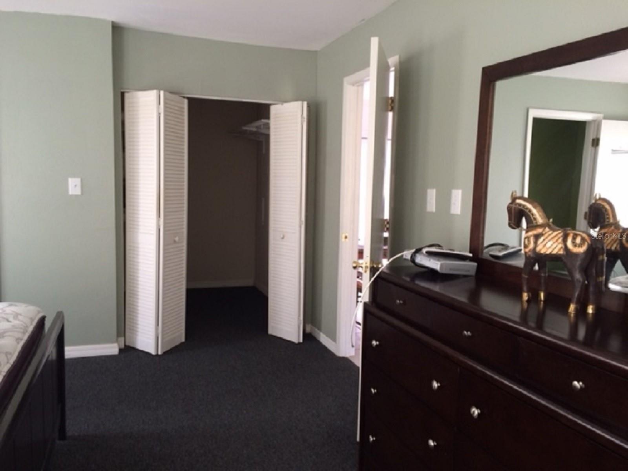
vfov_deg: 48.2
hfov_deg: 61.7
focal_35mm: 29
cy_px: 236
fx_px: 526
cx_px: 314
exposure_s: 1/30
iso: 80
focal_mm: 4.15
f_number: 2.2
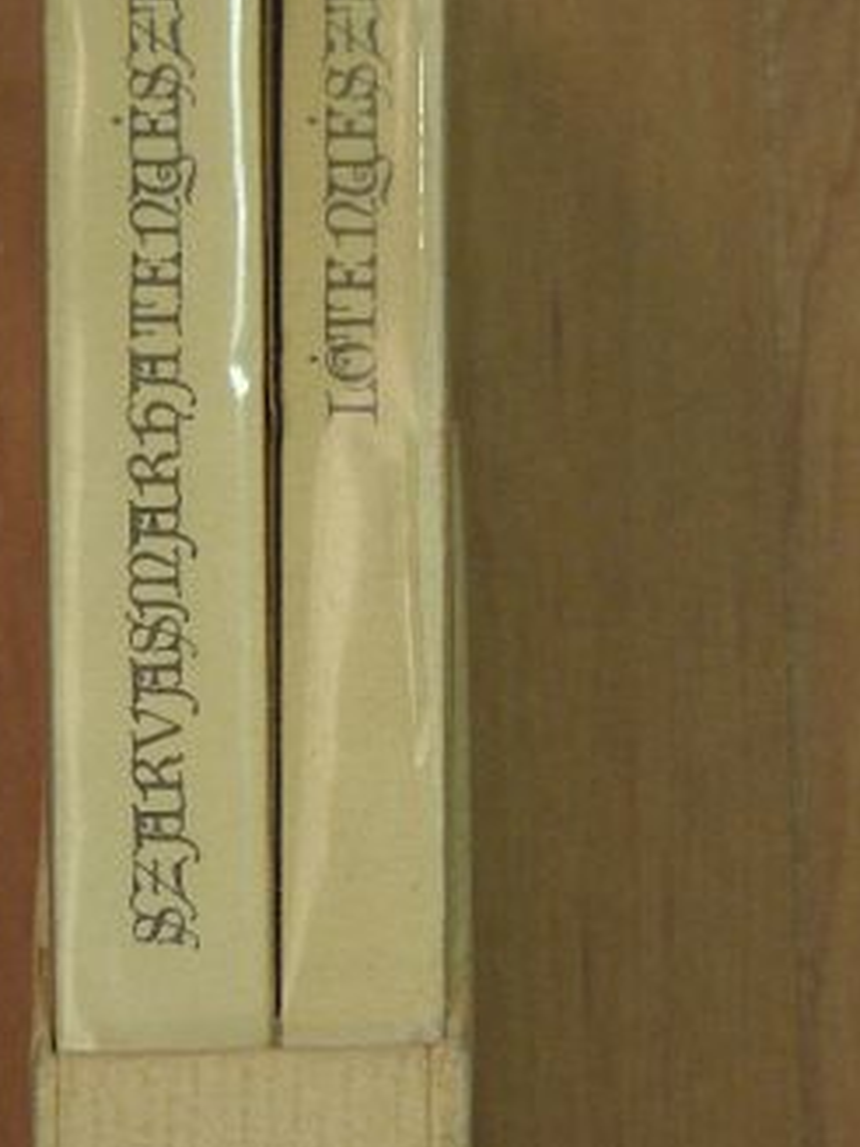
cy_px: 621
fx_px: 5863
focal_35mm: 177
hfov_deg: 8.4
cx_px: 318
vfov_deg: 11.2
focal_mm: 21.3
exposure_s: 1/50.5
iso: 200
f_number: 3.5
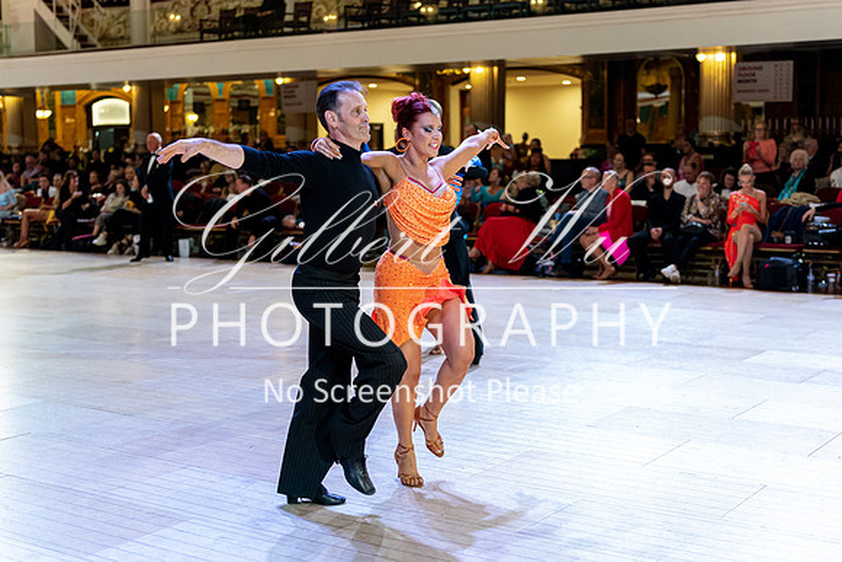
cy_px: 269
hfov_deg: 39.3
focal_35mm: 50
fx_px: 1180
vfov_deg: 26.8
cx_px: 421
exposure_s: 1/640
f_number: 2.2
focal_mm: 44
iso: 4000
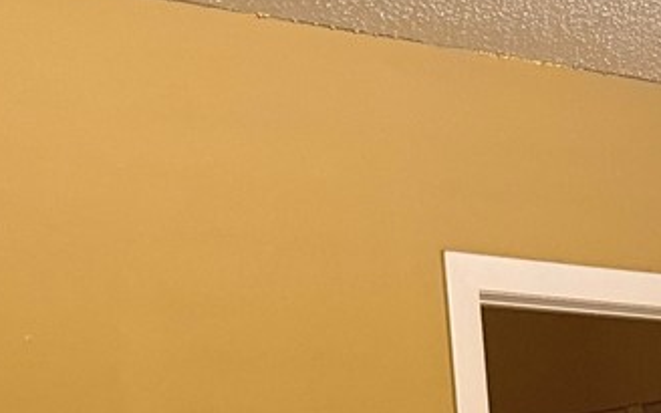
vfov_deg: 9.6
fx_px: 2234
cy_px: 901
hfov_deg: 13.2
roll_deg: +2.5
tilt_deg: -5.8
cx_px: 1519
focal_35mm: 124
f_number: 1.78
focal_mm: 6.76
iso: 320
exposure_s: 1/60
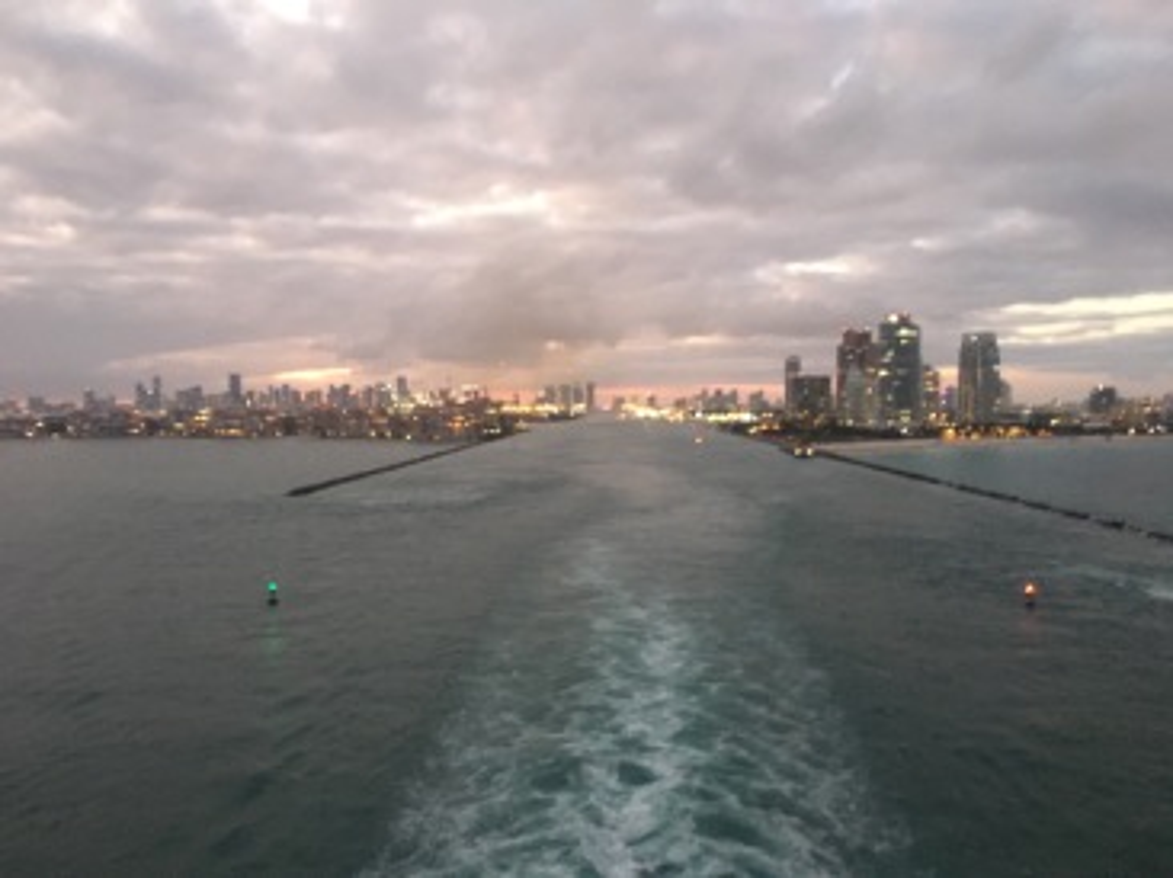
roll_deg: +0.9
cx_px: 586
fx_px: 982
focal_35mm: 29
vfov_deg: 48.2
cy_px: 439
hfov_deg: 61.7
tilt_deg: -1.4
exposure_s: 1/15
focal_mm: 4.15
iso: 500
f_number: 2.2
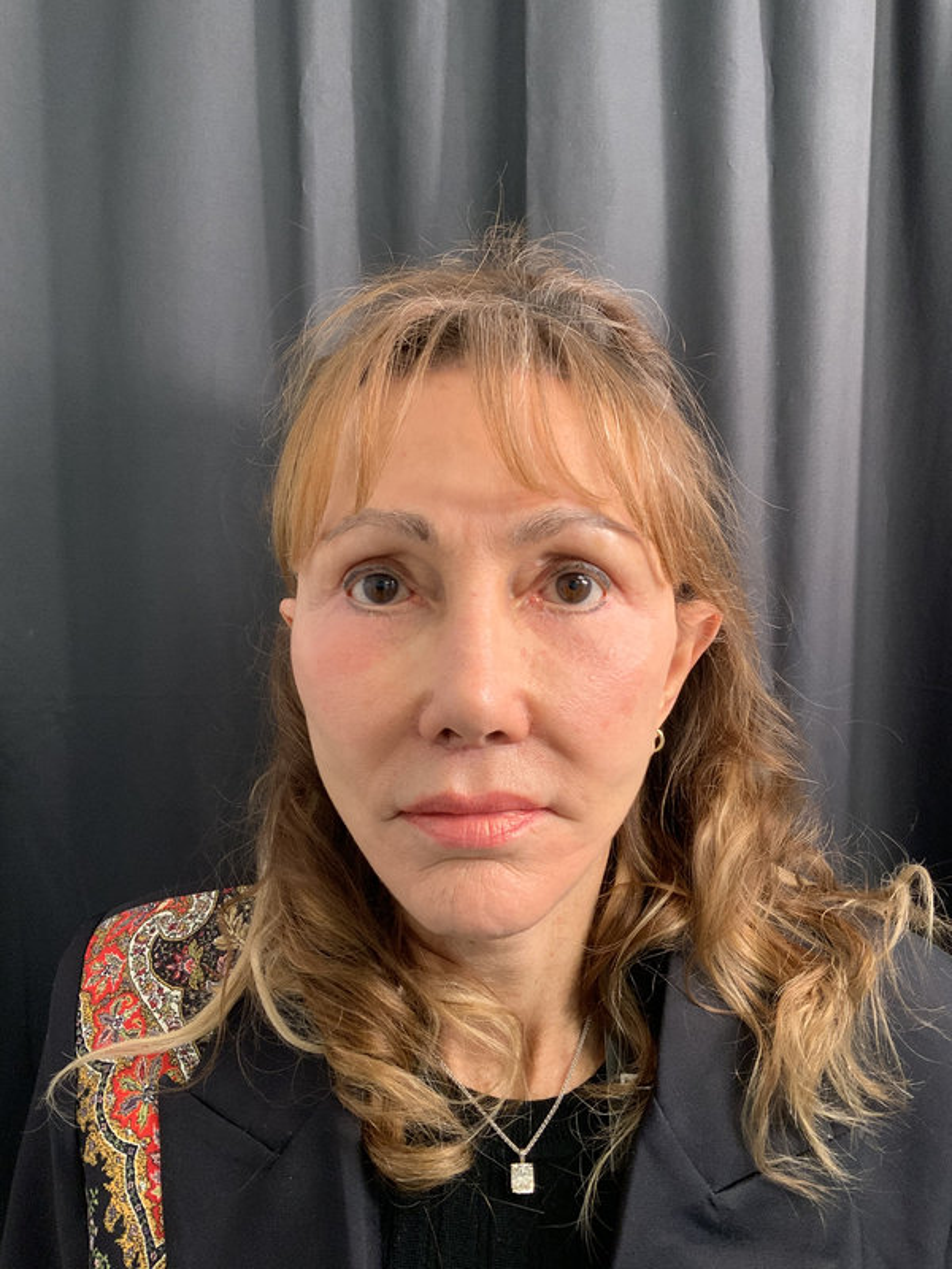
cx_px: 476
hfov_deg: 48.2
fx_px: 1063
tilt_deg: -3.9
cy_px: 634
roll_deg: -1.0
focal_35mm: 29
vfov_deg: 61.7
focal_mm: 3
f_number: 1.8
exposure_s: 1/60
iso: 64
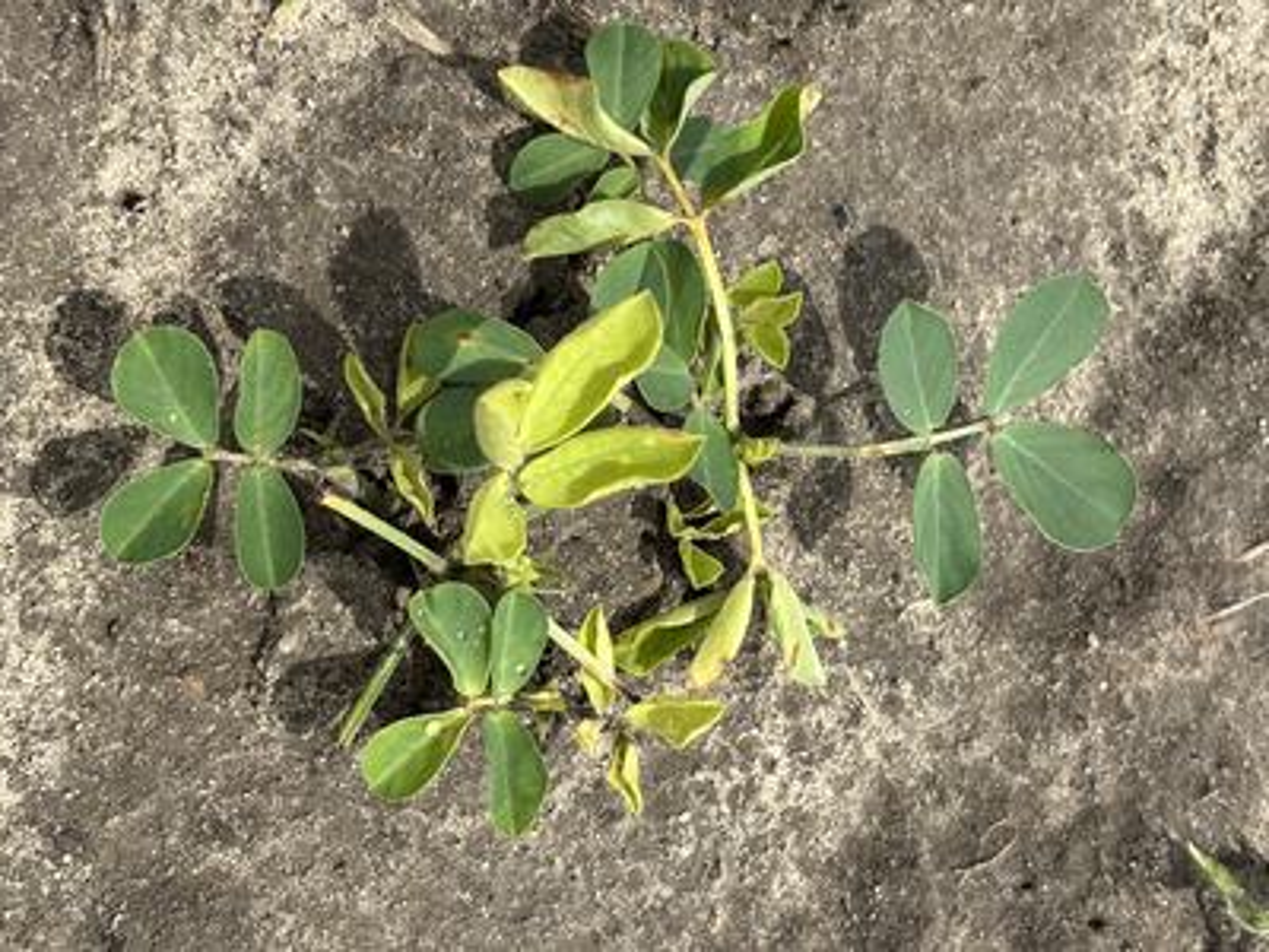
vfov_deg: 28.0
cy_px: 476
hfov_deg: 36.8
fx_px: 1906
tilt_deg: -67.8
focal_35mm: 52
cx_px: 634
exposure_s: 1/2778
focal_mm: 5.96
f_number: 1.6
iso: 32
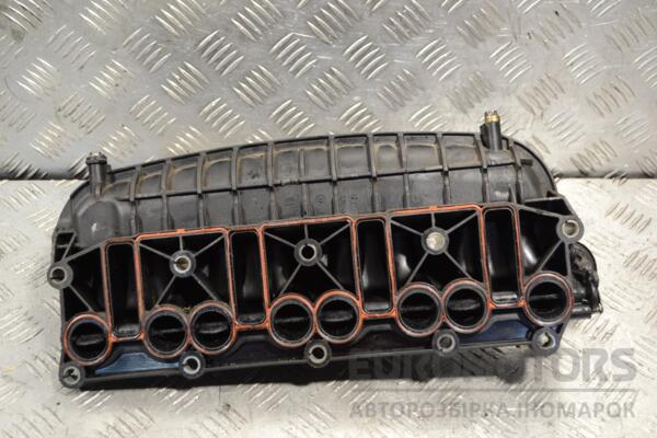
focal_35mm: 48
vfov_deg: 28.1
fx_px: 876
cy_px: 219
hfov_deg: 41.1
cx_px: 328
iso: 280
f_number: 4.8
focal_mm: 32
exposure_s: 1/30
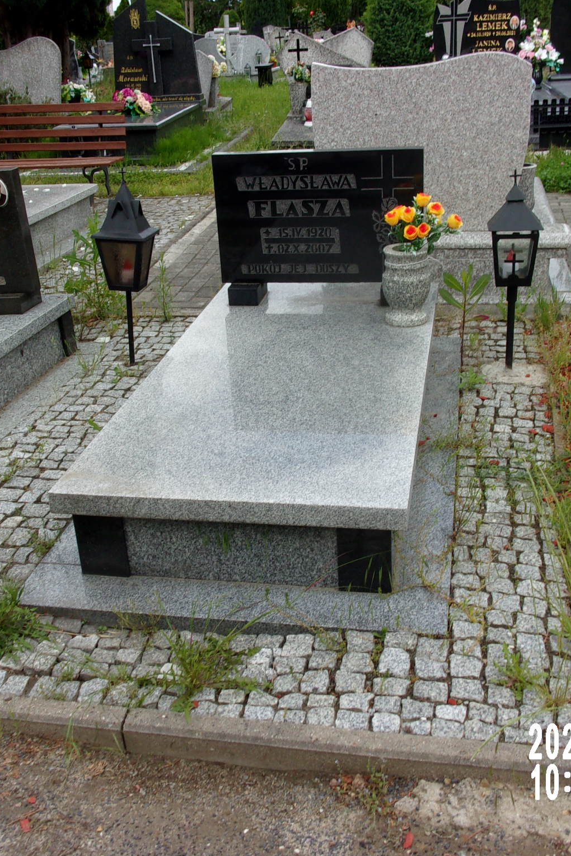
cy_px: 427
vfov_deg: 49.5
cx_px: 282
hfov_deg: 34.2
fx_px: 927
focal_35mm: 39
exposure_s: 1/42
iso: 80
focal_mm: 5.1
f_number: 10.8
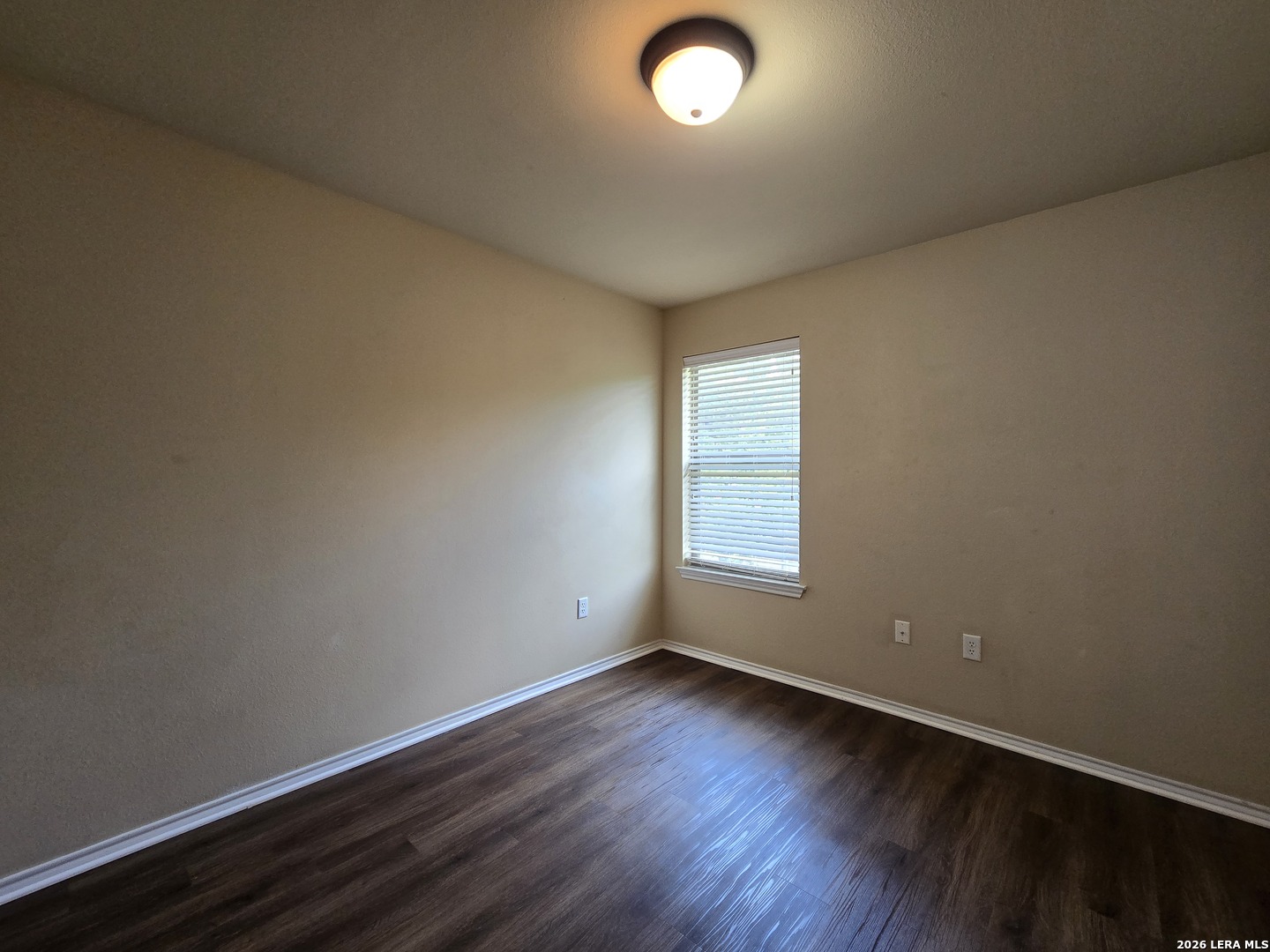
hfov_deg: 106.2
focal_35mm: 13
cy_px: 476
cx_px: 635
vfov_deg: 89.9
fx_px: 477
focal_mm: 2.2
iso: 160
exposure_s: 1/60
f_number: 2.2
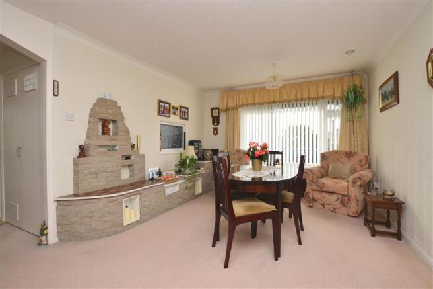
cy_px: 144
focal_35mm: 16
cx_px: 216
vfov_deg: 72.0
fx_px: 198
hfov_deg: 95.0
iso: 200
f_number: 6.3
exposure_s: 1/160
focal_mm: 11
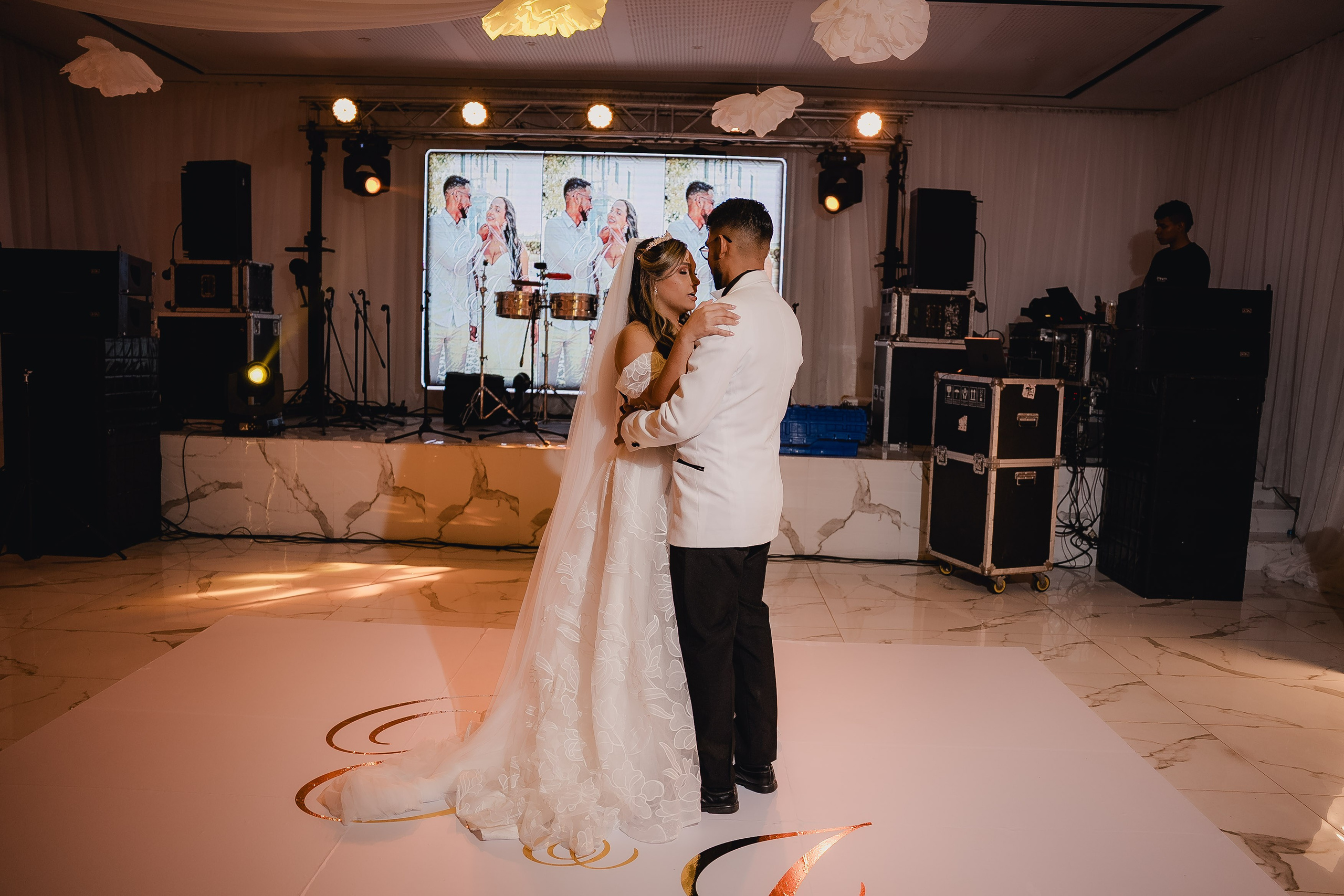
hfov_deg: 65.5
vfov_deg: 46.4
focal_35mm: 28
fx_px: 1045
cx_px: 672
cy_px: 448
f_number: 2.8
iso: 250
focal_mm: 28
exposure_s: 1/250
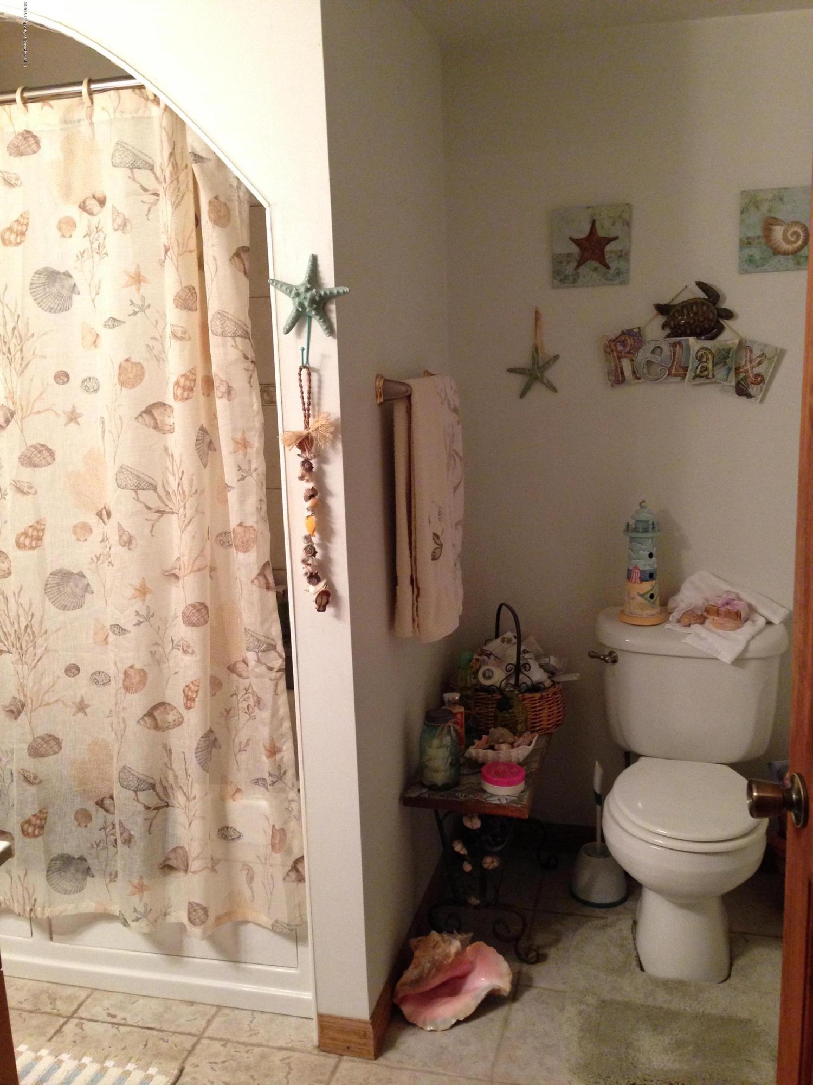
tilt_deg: -7.1
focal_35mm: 33
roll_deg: +1.6
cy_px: 542
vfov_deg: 55.4
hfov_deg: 42.9
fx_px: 1033
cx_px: 406
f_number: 2.4
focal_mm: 4.12
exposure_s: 1/20
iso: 250
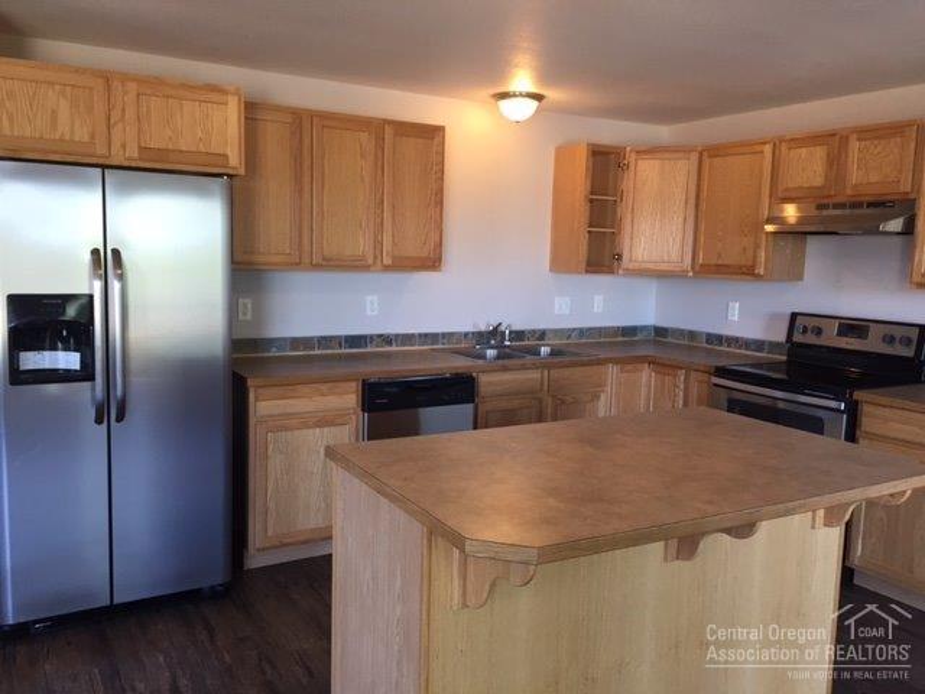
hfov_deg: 61.7
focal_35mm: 29
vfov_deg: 48.2
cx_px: 462
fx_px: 775
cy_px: 347
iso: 64
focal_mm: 4.15
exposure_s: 1/30
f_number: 2.2
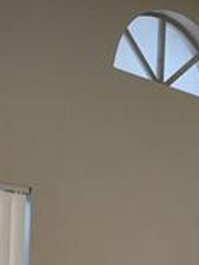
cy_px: 314
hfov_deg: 12.3
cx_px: 433
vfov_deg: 18.3
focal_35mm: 102
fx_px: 781
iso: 500
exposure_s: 1/120
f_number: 1.8
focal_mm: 6.4
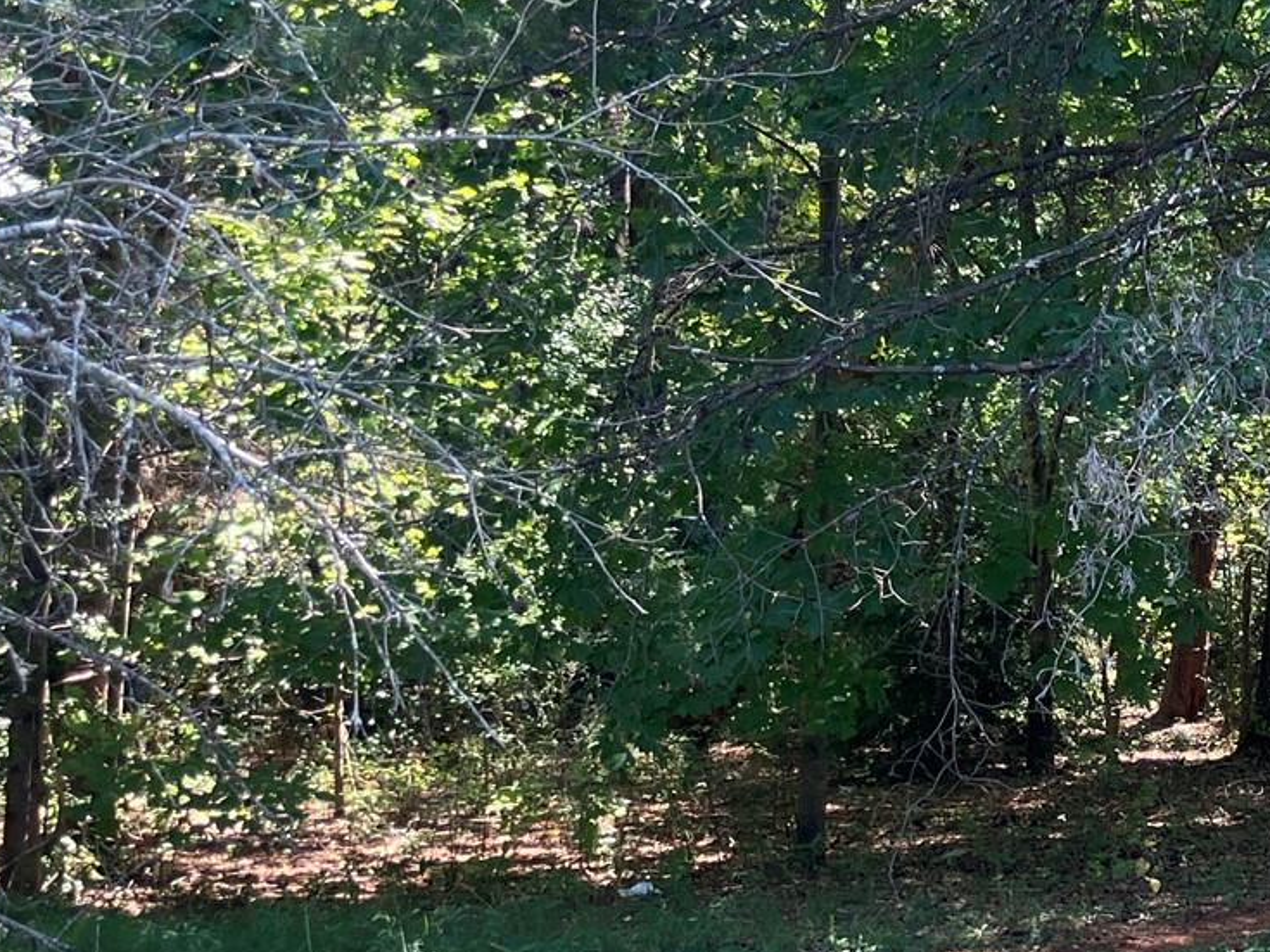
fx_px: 2861
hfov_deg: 23.3
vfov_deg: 18.9
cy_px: 577
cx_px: 1445
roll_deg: -2.0
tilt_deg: -2.6
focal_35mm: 78
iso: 40
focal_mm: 3.99
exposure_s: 1/121
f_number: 1.8
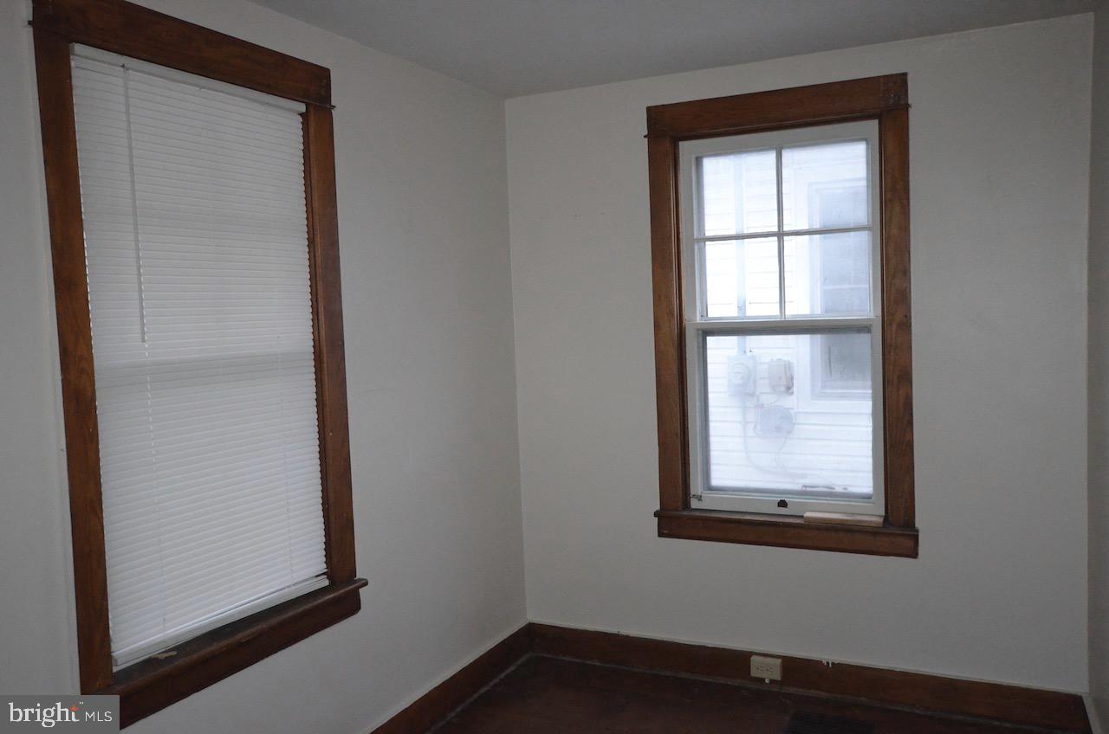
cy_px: 367
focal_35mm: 30
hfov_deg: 62.0
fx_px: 922
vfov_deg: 43.4
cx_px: 554
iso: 3200
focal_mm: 20
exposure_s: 1/60
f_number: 3.5
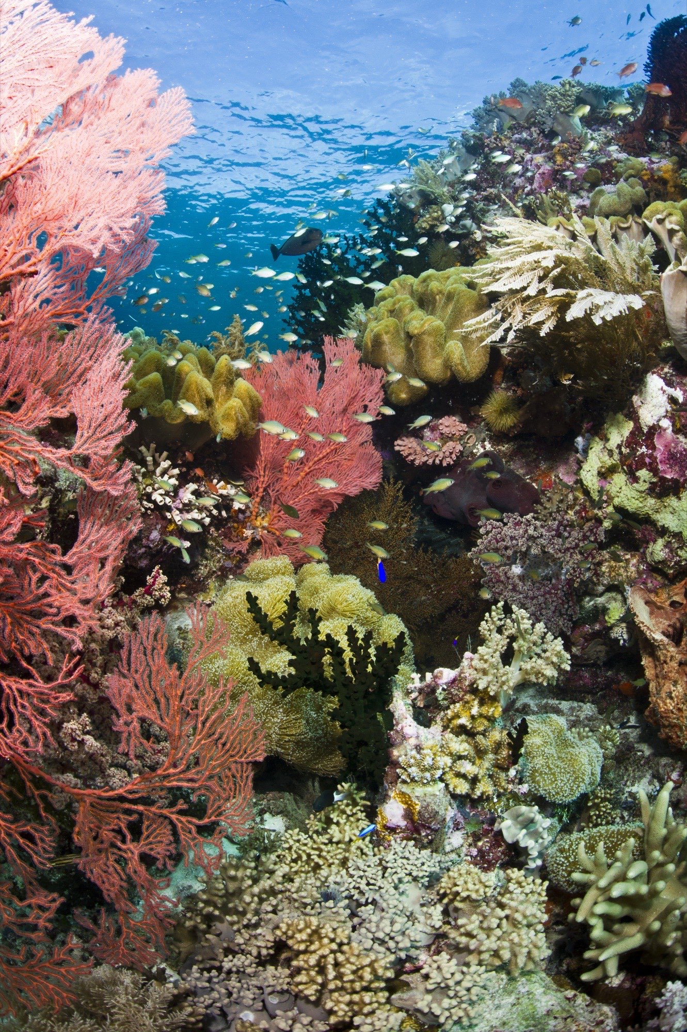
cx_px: 344
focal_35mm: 15
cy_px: 516
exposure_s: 1/100
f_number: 18
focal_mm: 15
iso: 640
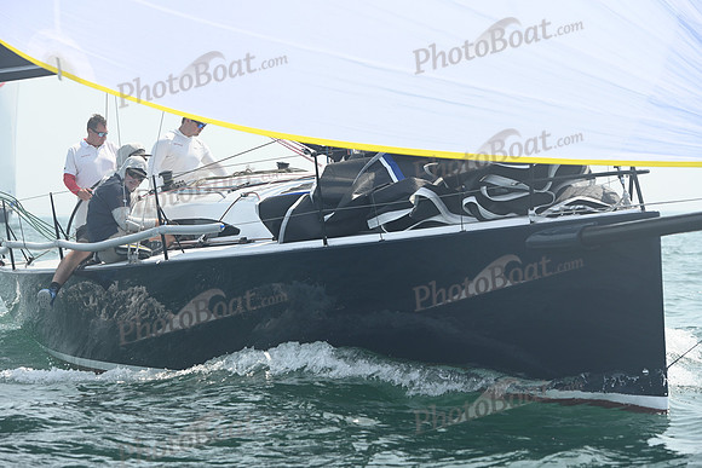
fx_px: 2340
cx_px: 351
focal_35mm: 120
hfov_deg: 17.1
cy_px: 234
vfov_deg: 11.4
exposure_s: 1/1250
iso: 320
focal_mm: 120
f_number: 6.3
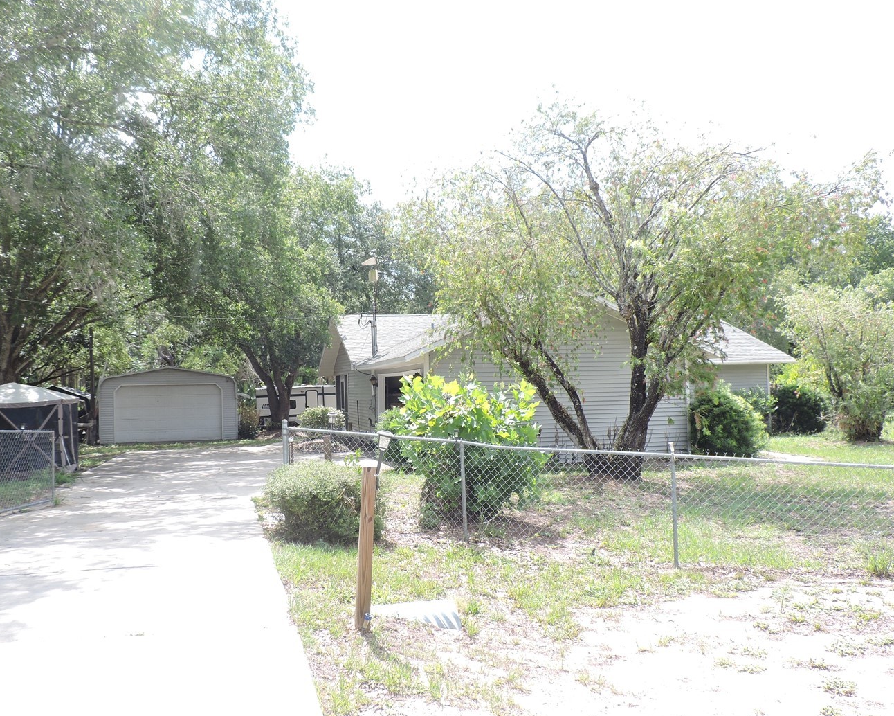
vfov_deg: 50.0
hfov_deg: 60.2
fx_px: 767
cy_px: 359
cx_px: 382
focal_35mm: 29
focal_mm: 4.3
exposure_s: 1/320
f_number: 3
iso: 100
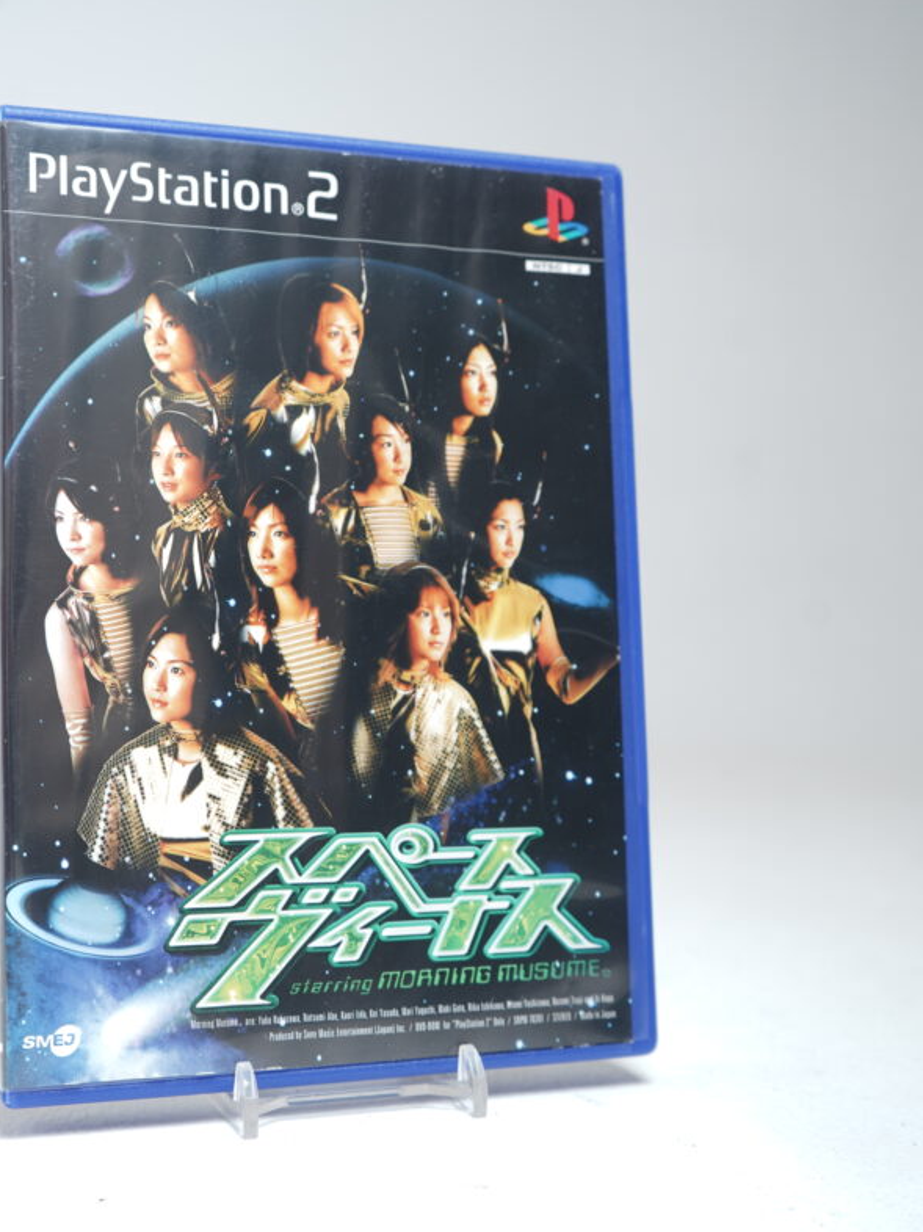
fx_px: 1672
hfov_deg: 30.6
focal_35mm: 47
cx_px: 309
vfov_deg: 40.4
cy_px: 607
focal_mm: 32
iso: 64
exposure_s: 1/2.5
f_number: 5
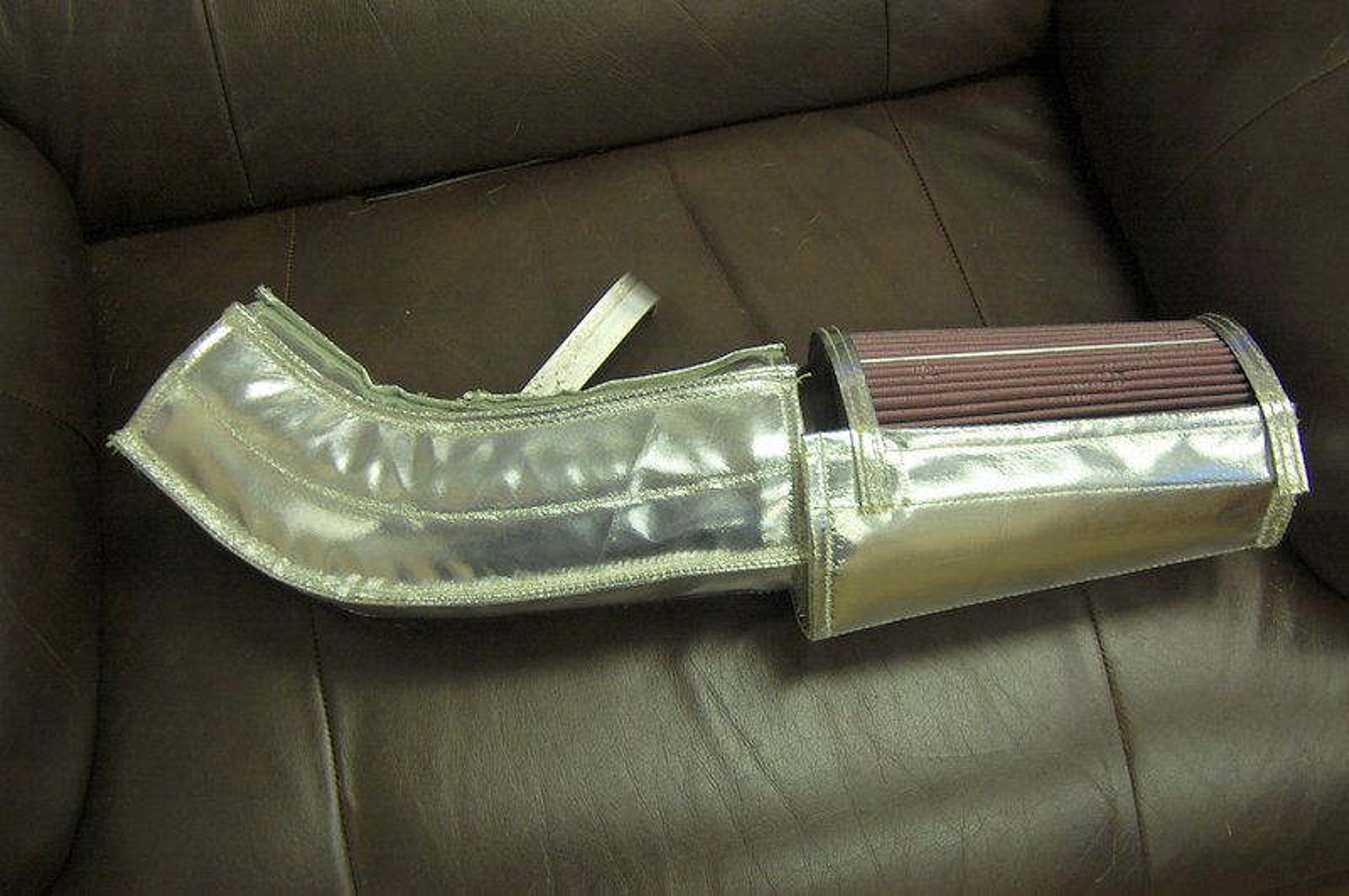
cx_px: 674
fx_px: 1573
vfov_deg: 31.8
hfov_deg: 46.4
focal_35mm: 42
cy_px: 448
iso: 200
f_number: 3.8
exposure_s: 1/30
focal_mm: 28
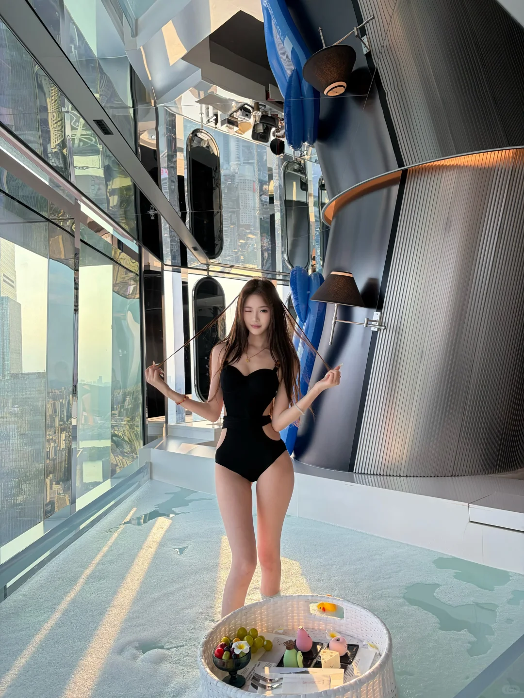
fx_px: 525
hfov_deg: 53.1
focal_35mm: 26
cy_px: 349
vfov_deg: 67.3
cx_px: 262
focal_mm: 5.96
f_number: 1.6
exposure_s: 1/402
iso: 64
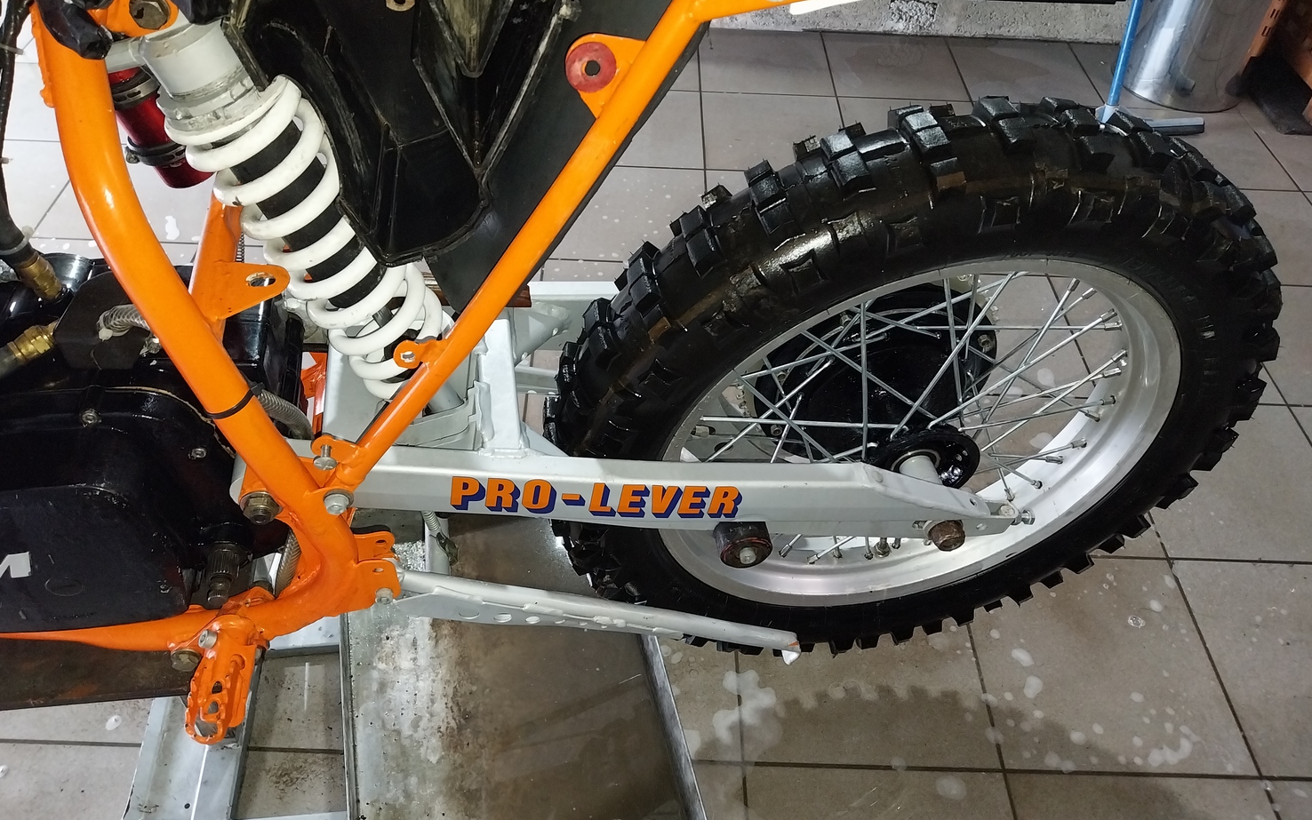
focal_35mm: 28
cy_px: 356
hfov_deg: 66.5
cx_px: 657
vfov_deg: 44.5
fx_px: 1001
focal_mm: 4
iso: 320
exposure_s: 1/33.3
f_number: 1.8
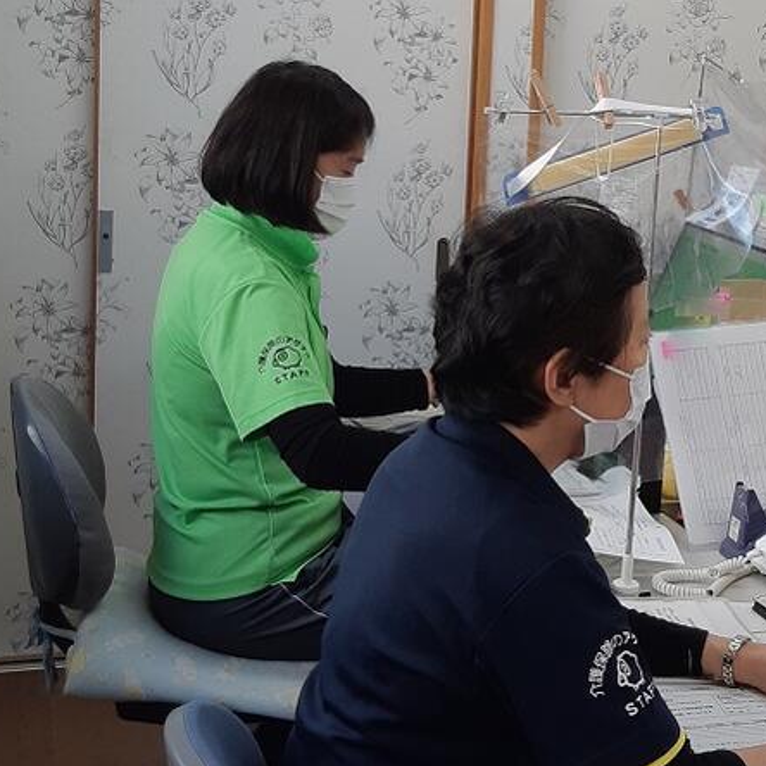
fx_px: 776
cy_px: 385
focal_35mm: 31
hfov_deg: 52.1
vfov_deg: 52.5
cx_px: 465
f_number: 1.7
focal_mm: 3.93
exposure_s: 1/108
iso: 40
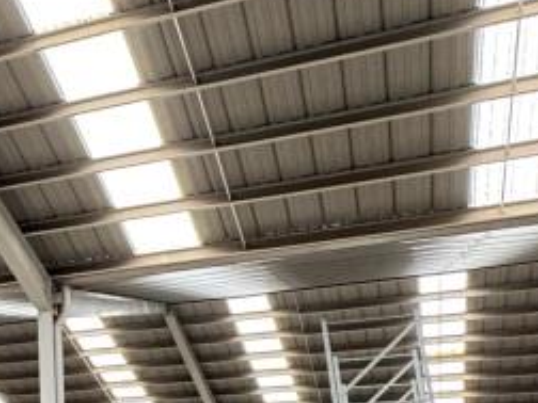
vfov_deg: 25.5
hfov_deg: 29.8
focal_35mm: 57
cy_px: 275
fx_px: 886
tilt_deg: +19.1
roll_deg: -0.1
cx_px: -79
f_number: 2.2
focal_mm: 2.22
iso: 400
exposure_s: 1/60
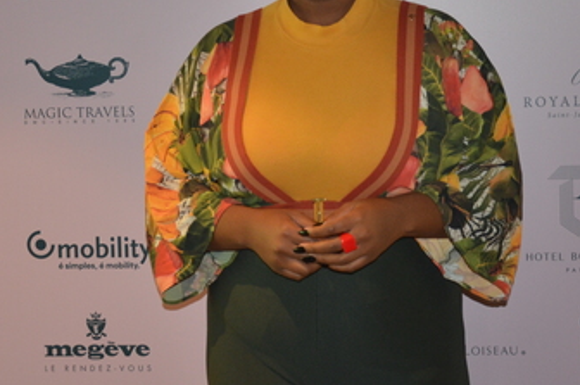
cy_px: 26
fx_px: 1207
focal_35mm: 75
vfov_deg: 17.8
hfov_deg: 27.0
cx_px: 297
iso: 800
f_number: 3.8
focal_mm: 24
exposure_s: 1/60
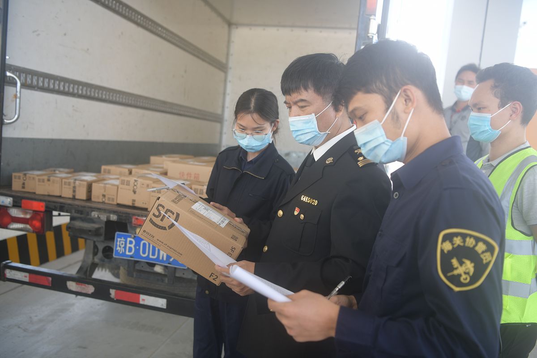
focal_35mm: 30
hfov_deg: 61.9
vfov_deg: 43.6
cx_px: 268
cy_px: 179
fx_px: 447
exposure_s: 1/250
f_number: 2.8
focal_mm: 30
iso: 125
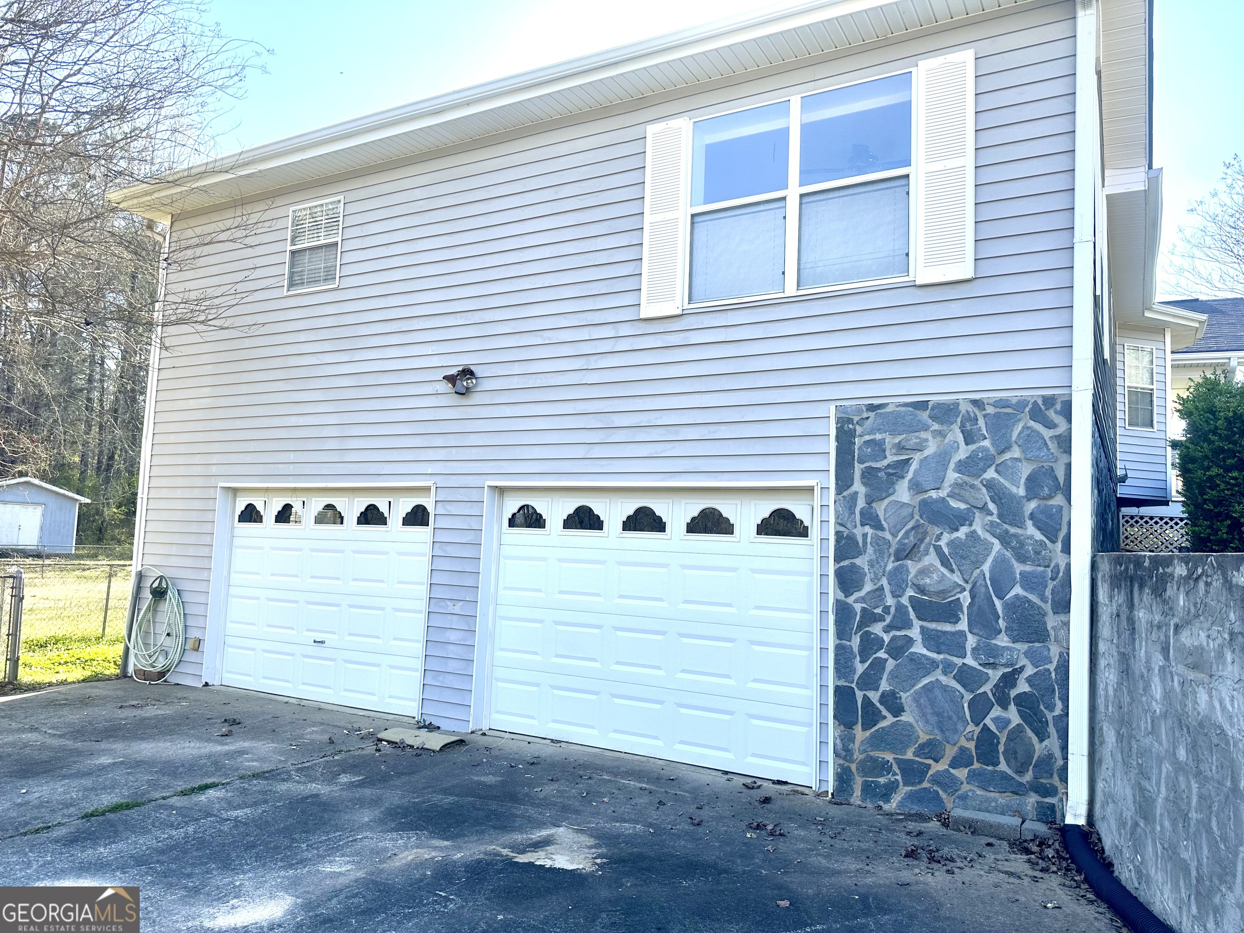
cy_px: 466
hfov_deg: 71.6
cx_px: 622
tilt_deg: +4.8
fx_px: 862
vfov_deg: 56.8
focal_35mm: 24
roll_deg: -2.3
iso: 80
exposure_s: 1/1171
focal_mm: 6.86
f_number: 1.78
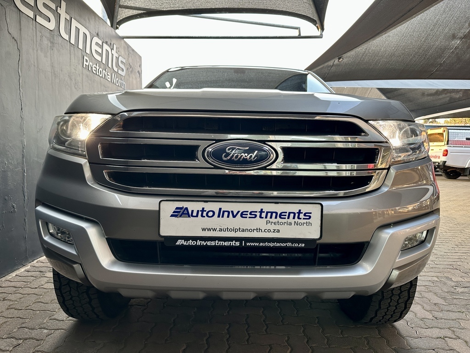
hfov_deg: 71.6
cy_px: 176
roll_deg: -0.7
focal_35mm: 24
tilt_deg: -4.7
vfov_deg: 56.8
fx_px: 326
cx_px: 235
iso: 160
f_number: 1.78
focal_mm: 6.86
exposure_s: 1/109
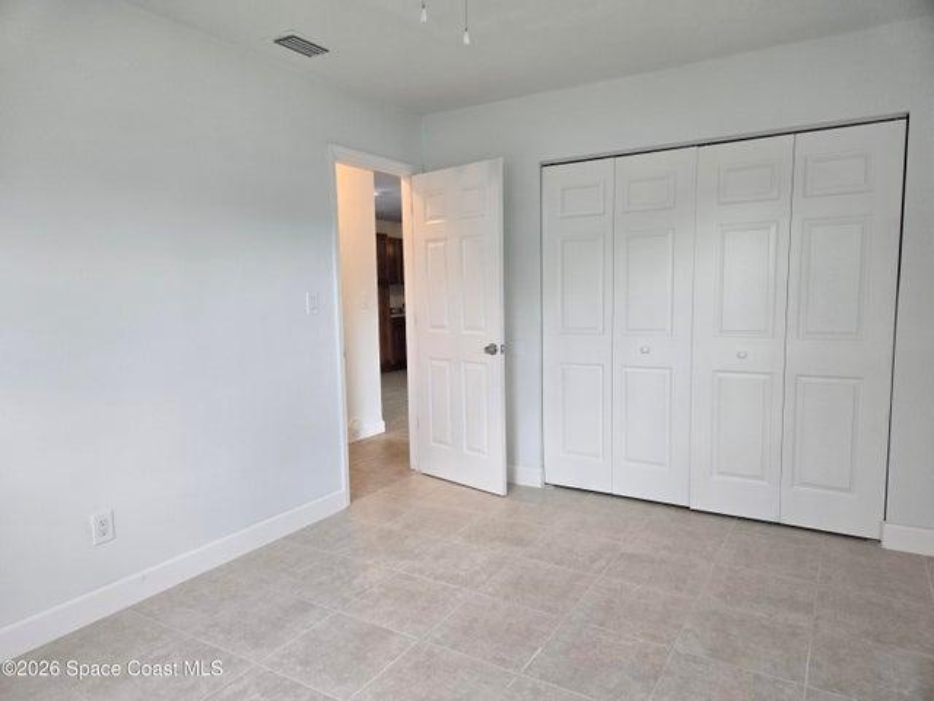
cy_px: 350
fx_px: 621
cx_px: 467
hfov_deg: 73.9
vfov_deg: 58.9
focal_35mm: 23
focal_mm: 5.4
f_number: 1.8
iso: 200
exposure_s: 1/180
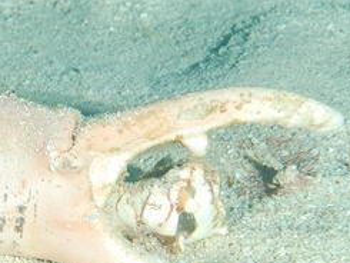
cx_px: 23
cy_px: 156
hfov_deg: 8.4
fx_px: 2367
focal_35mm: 234
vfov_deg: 6.4
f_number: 9
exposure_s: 1/250
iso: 100
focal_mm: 62
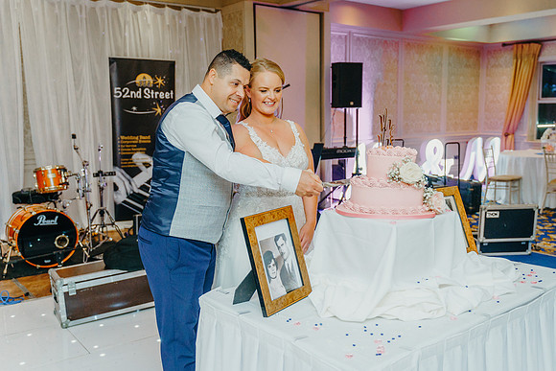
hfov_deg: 54.8
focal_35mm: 35
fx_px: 535
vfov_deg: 38.3
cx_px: 307
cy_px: 194
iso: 1250
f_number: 2.8
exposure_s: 1/200
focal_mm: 28
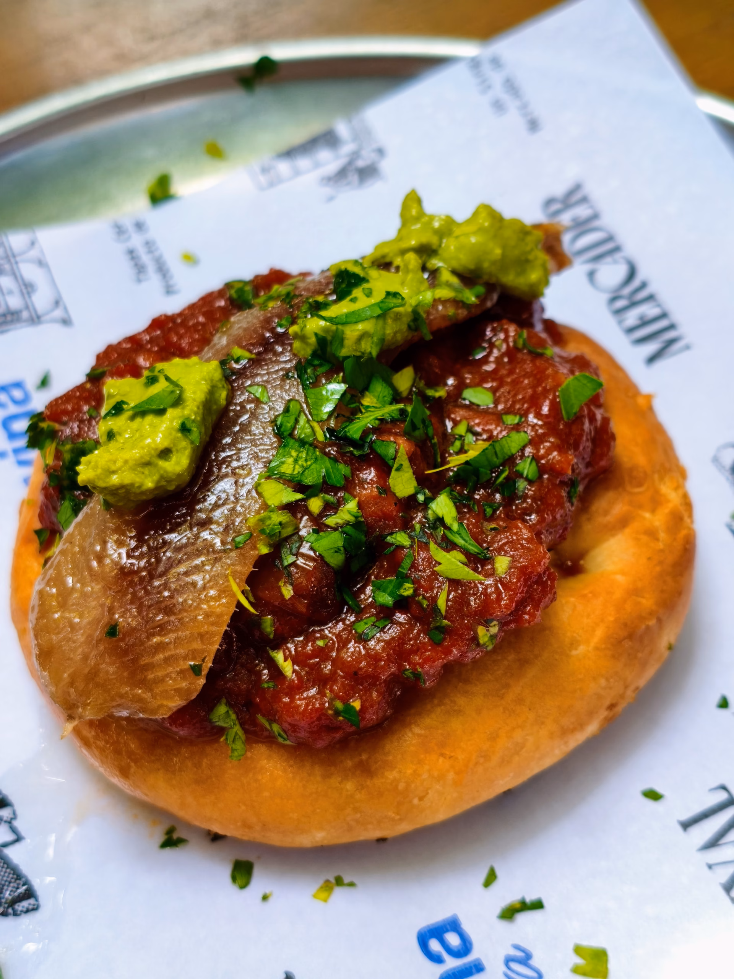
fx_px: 1470
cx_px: 367
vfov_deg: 36.8
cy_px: 490
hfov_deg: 28.0
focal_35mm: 52
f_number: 1.5
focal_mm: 4.94
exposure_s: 1/236
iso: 80
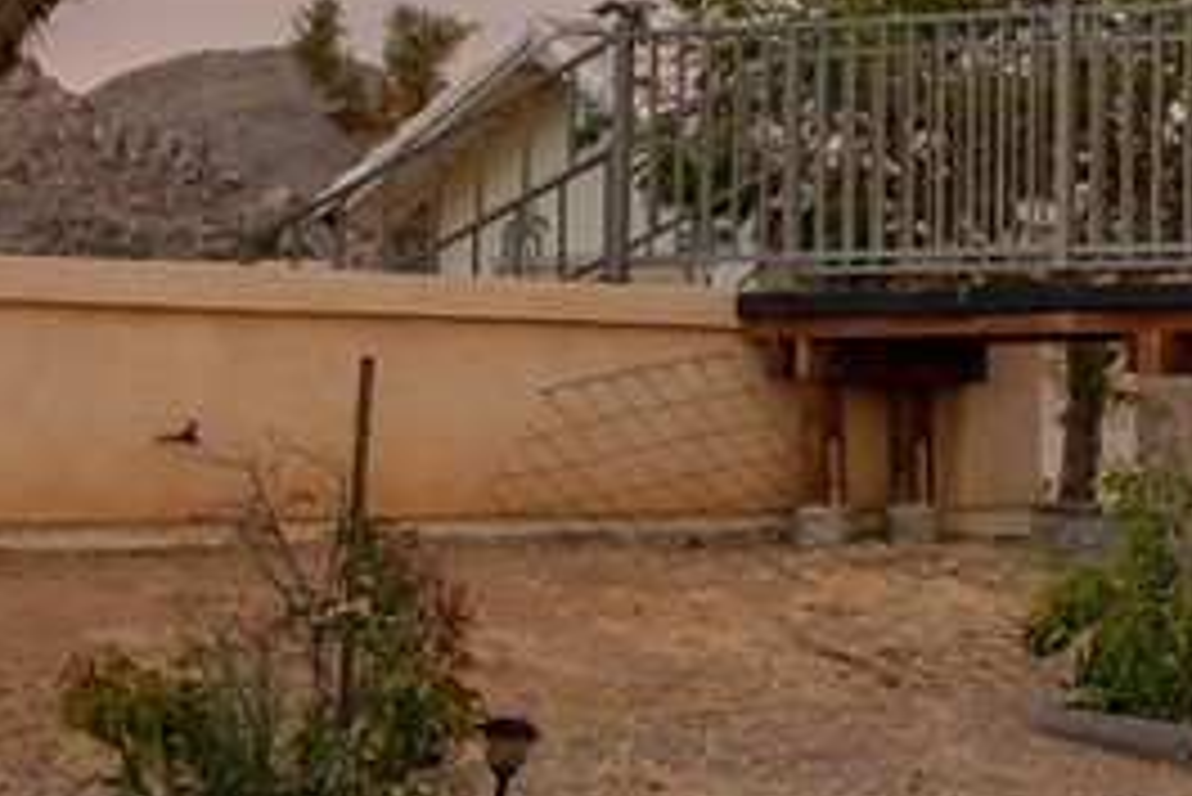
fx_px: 4605
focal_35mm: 139
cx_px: 1678
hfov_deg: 14.0
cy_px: 65
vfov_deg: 9.8
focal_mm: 24
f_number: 6.4
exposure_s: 1/140
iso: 500
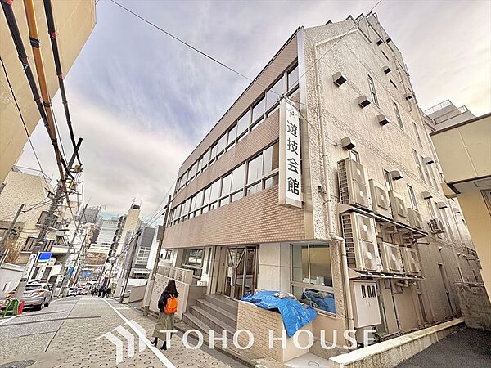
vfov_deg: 85.7
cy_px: 184
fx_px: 199
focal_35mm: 14
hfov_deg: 102.1
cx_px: 246
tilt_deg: +21.4
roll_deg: -3.7
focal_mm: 2.22
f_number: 2.2
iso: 50
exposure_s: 1/451
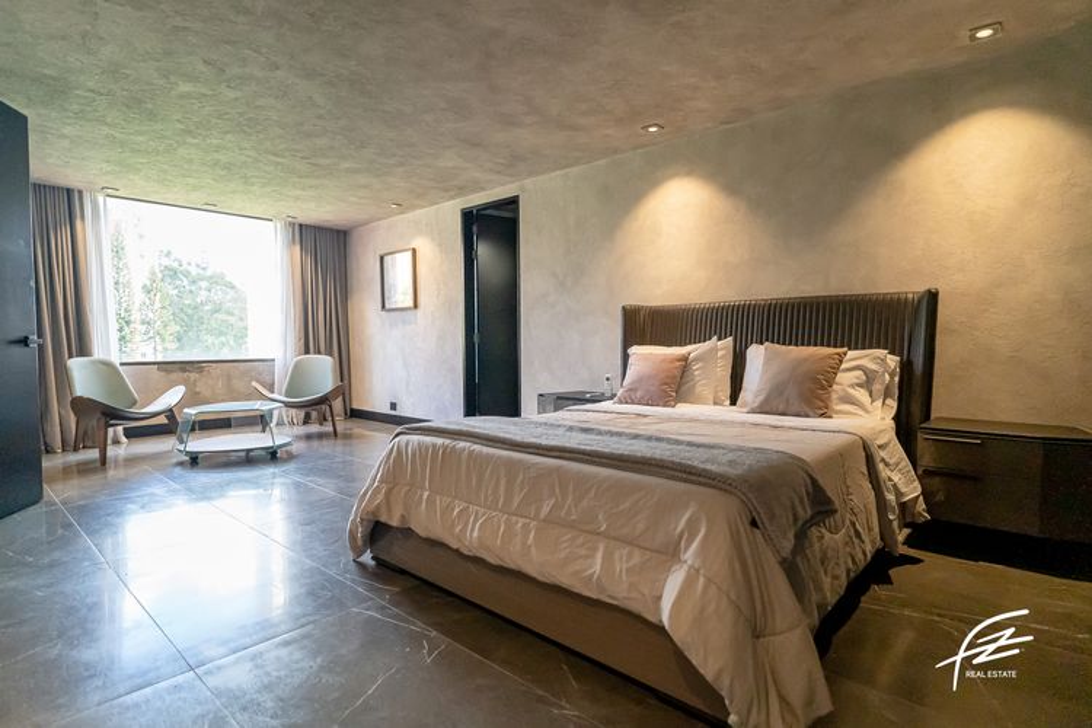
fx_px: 530
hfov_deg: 91.7
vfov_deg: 68.9
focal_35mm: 17
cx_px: 546
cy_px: 364
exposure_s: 1/1600
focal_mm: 16
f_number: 1.8
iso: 4000
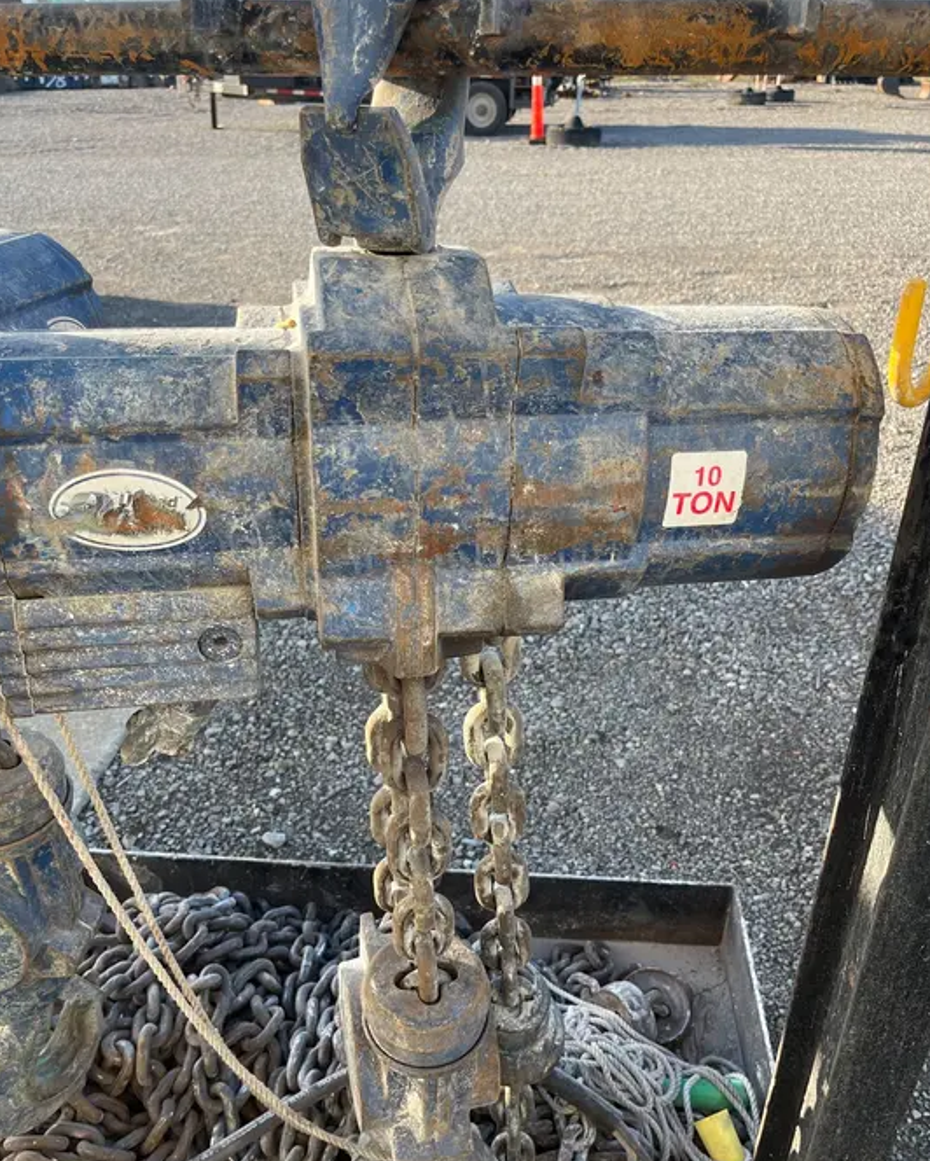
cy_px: 608
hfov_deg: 51.6
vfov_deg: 62.2
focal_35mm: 28
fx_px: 962
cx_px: 458
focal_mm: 5.1
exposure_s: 1/542
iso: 50
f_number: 1.6
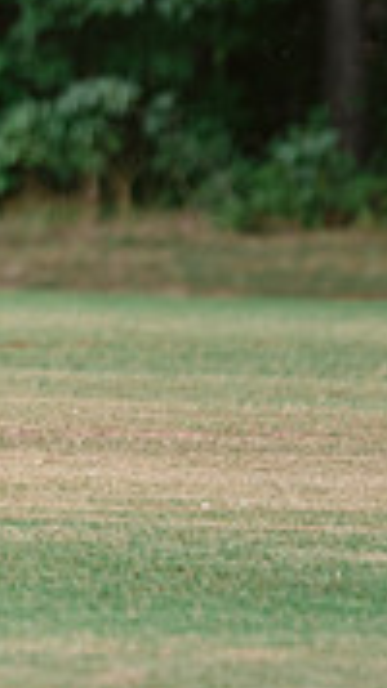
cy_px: -210
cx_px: -552
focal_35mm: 1077
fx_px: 19666
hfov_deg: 1.1
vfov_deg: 2.0
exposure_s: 1/640
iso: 250
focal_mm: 200
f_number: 3
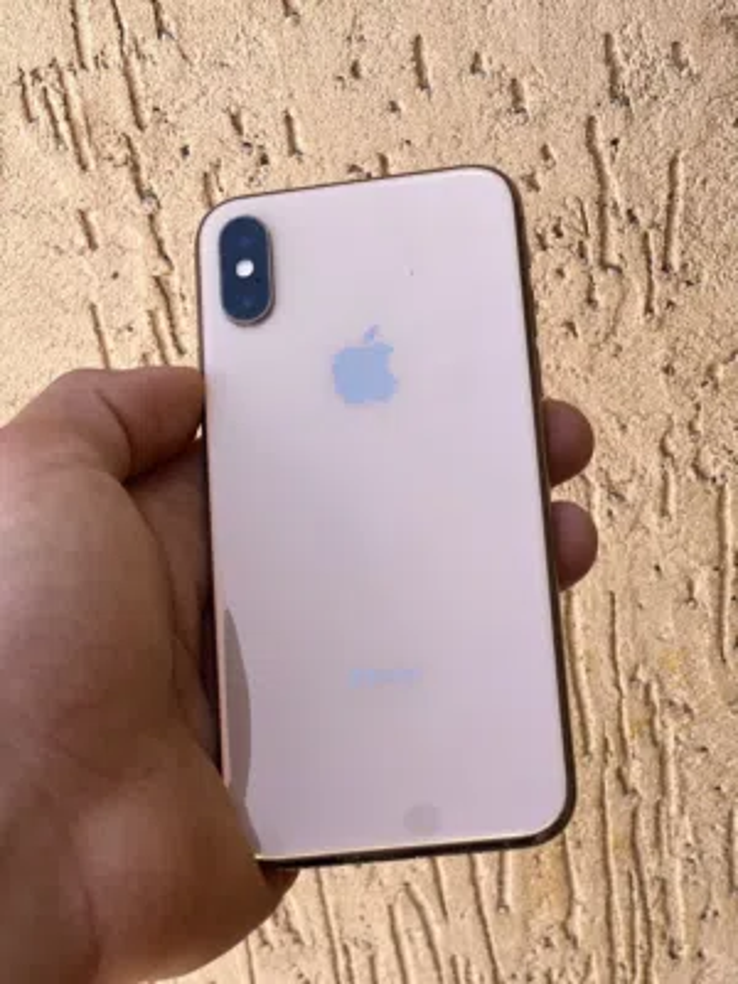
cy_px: 492
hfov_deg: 19.1
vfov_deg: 25.3
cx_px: 369
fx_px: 2189
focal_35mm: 77
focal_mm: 9
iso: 20
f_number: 2.8
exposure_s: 1/153
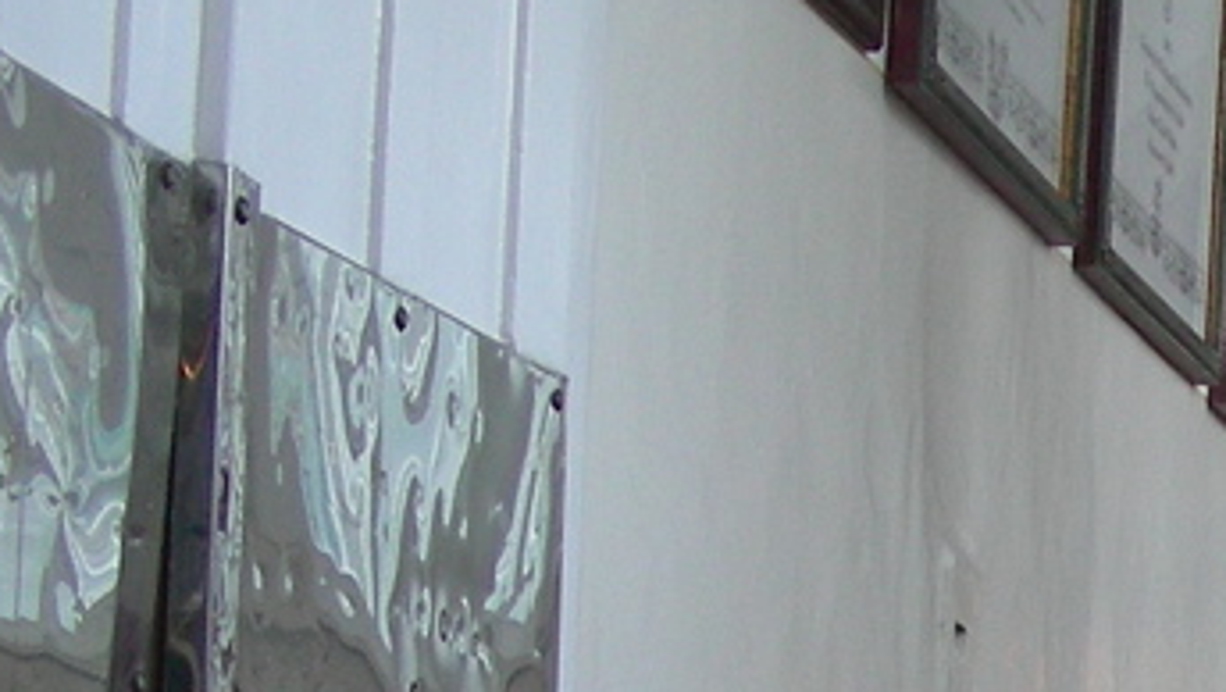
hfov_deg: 12.8
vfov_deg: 7.6
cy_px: 1270
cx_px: 2121
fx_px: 5009
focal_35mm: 154
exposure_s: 1/6.2
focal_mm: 6.3
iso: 50
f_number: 3.5
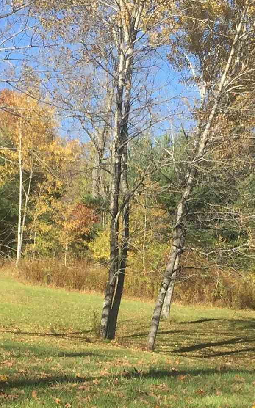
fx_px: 1090
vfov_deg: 20.8
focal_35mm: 98
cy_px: 364
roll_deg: -3.3
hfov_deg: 13.3
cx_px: 161
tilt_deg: +5.4
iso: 32
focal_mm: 4.15
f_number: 2.2
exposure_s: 1/1041
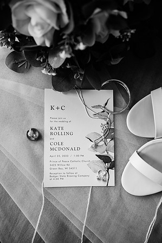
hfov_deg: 38.8
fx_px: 230
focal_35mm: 34
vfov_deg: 55.8
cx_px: 81
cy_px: 122
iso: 250
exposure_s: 1/500
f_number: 2.8
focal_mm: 34
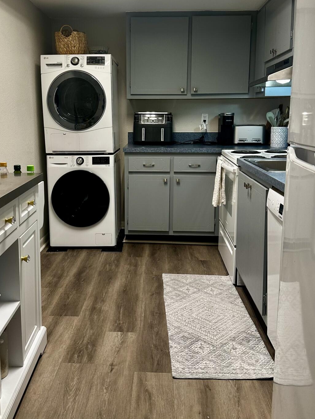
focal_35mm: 35
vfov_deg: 52.4
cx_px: 142
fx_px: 424
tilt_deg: -7.9
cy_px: 176
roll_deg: +0.6
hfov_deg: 40.7
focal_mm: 6.86
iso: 125
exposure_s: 1/60
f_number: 1.78
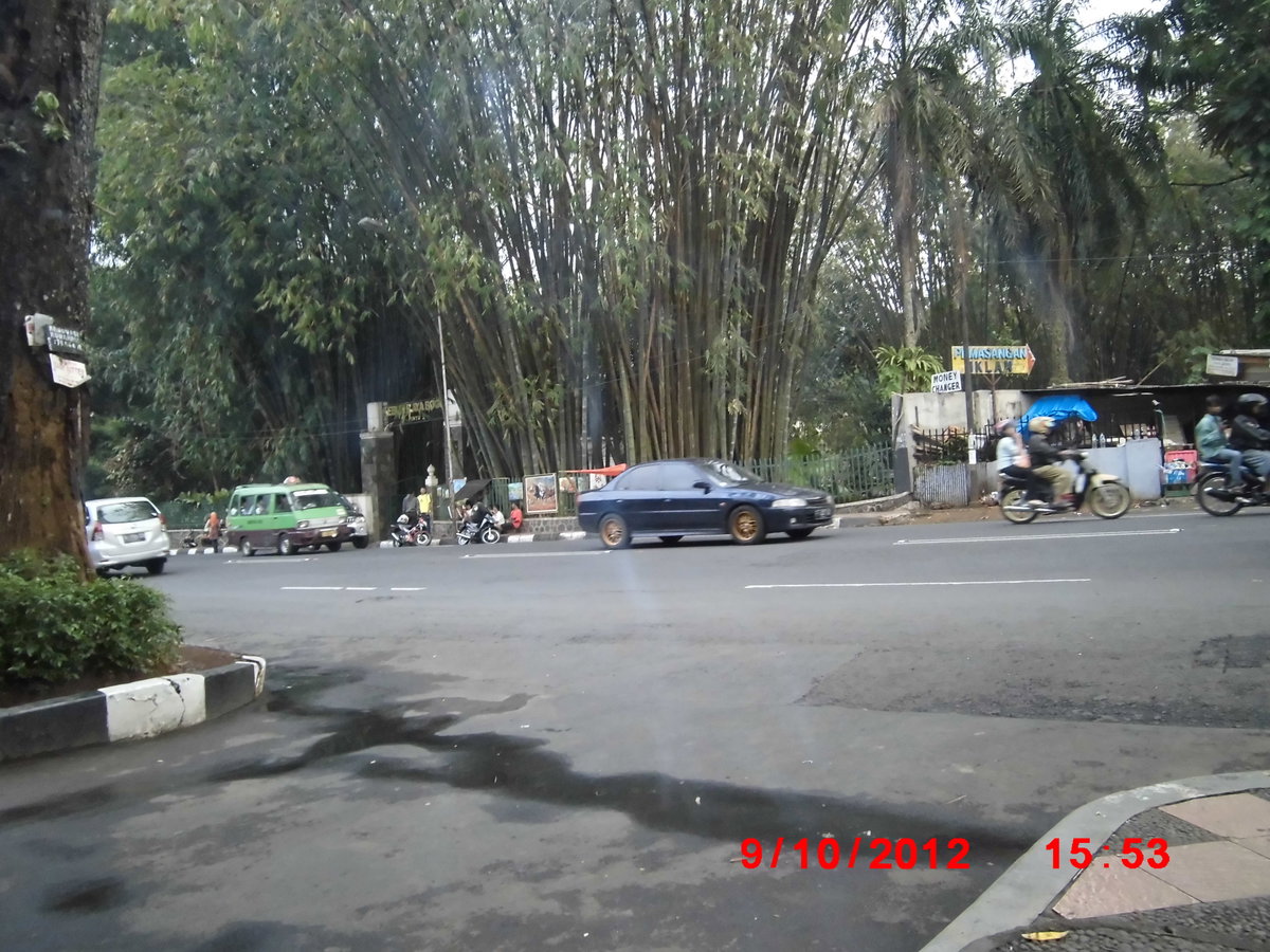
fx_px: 954
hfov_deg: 67.3
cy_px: 476
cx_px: 635
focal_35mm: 26
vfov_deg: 53.1
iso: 400
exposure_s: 1/60
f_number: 2.8
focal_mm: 4.7
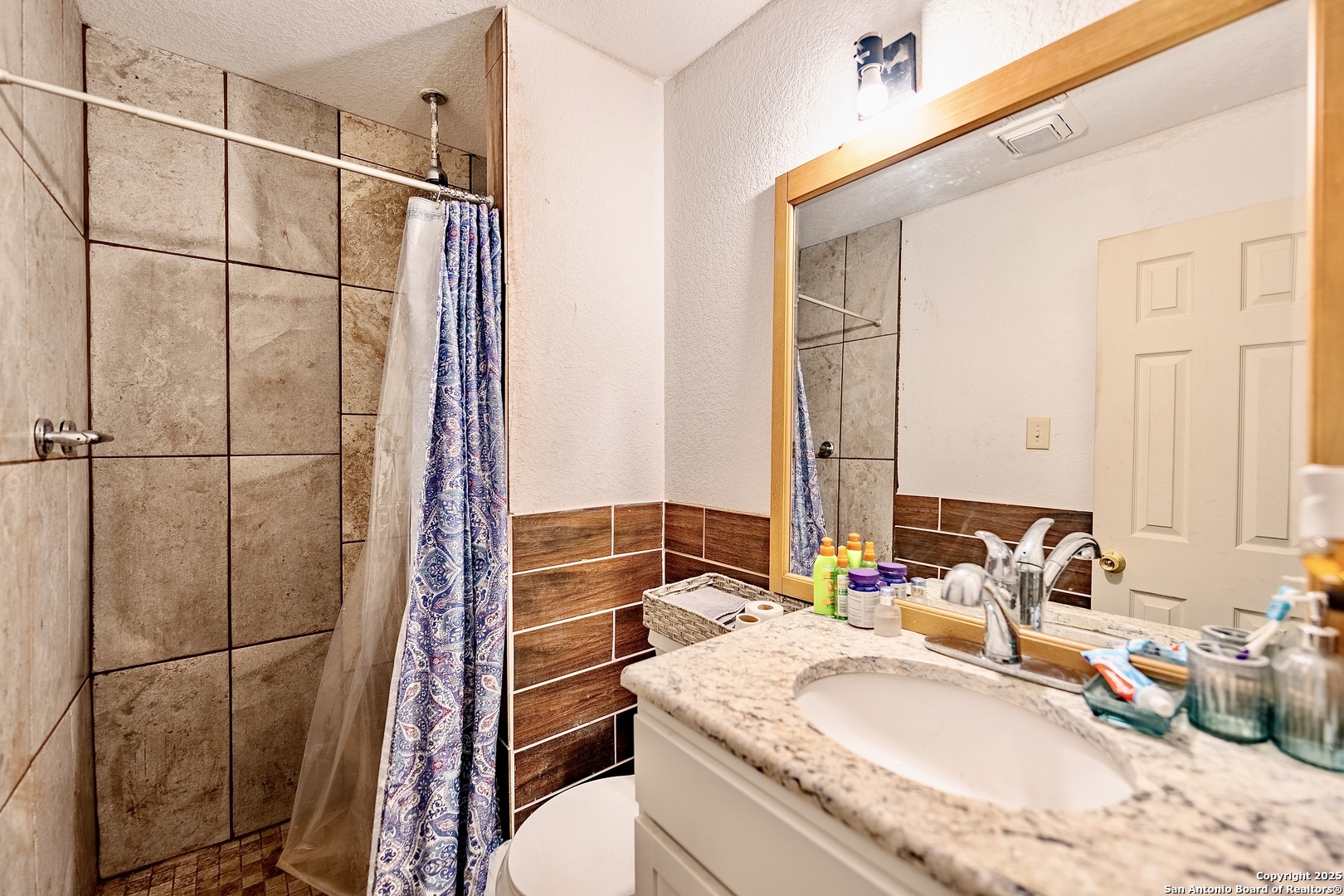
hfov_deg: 104.3
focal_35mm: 14
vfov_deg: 81.2
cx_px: 672
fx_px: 523
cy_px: 448
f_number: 1.8
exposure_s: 1/800
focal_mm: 14
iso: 250
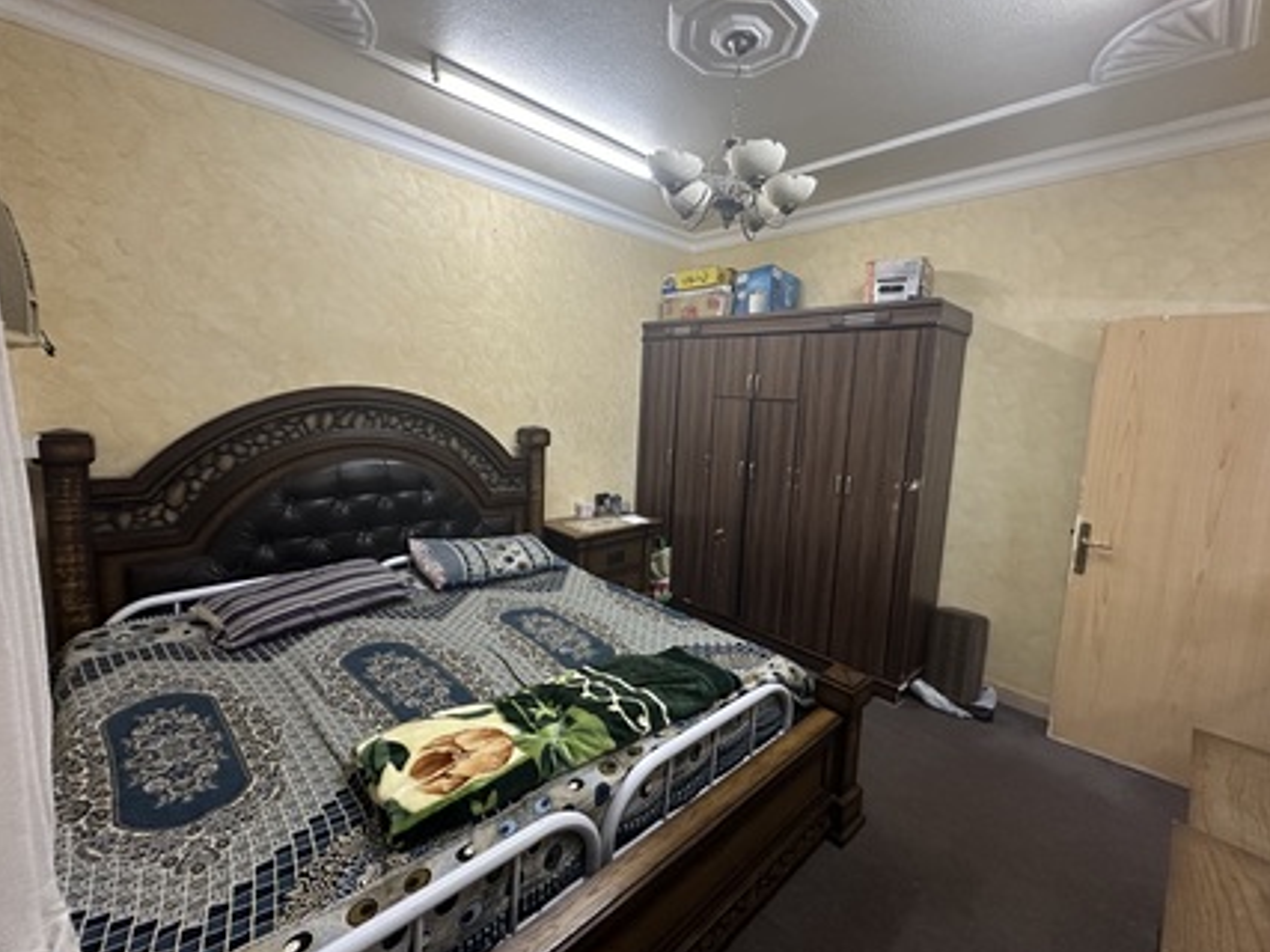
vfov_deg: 81.7
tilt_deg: -6.9
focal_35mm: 15
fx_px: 550
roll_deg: -2.8
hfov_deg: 98.1
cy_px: 460
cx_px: 674
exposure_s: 1/60
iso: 640
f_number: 2.2
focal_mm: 2.22
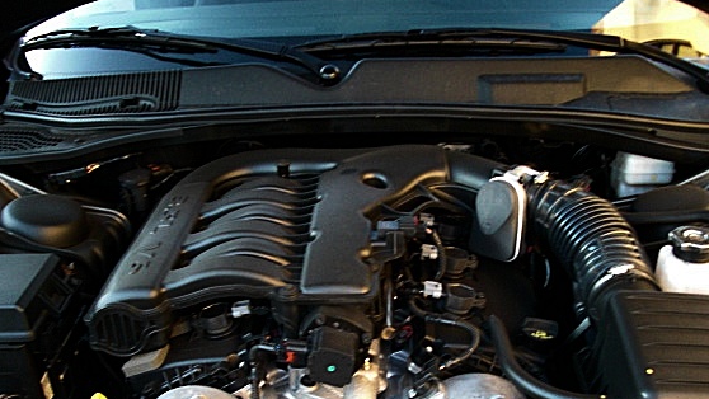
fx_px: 846
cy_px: 295
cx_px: 363
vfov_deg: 26.2
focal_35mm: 45
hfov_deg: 45.5
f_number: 2.8
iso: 400
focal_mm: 6.3
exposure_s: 1/80
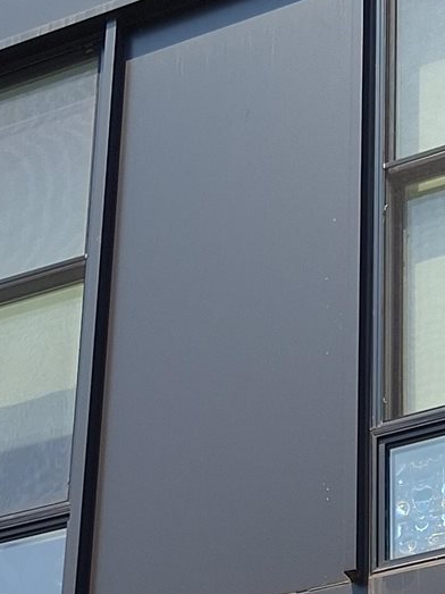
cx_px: 391
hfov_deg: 12.4
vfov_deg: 16.1
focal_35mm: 119
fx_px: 2041
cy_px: 627
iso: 25
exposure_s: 1/223
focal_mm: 4
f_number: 1.8
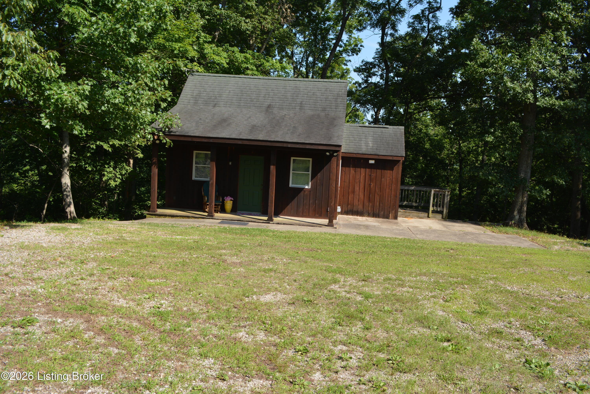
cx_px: 295
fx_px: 492
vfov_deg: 43.6
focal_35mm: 30
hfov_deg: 61.9
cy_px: 197
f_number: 8
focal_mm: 20
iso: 140
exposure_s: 1/250
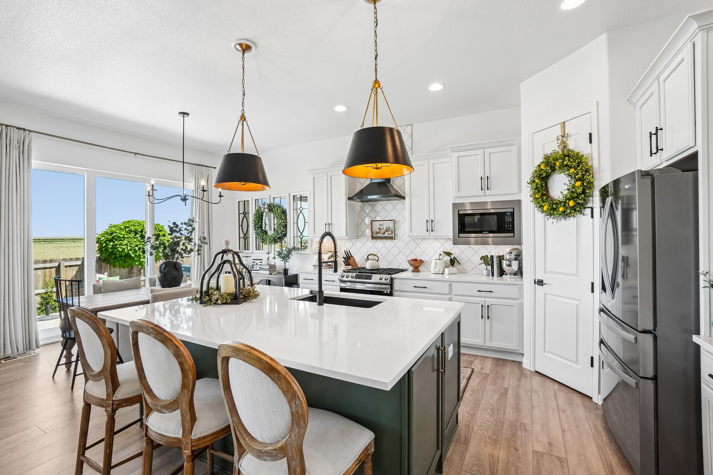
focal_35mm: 15
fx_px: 297
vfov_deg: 77.3
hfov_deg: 100.4
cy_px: 238
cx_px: 356
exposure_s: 1/40
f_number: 8
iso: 400
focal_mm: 10
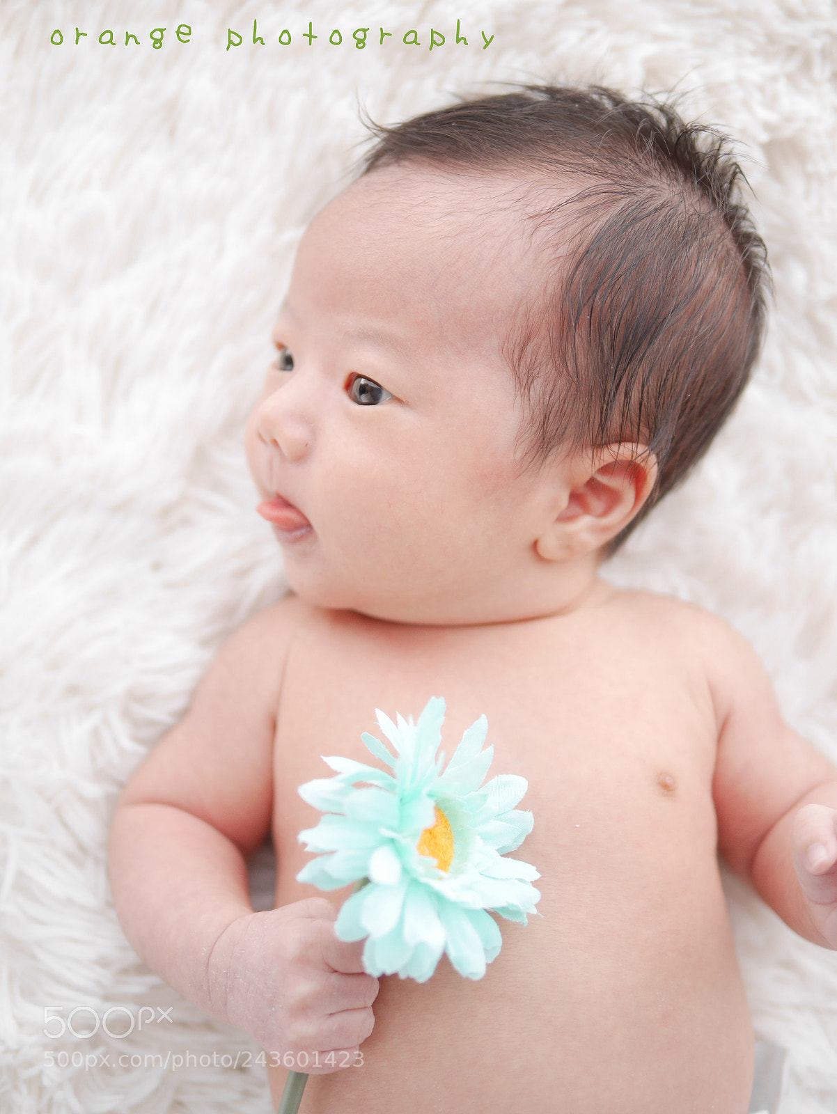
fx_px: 1610
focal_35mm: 50
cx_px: 418
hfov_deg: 29.1
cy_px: 557
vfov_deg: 38.2
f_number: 1.4
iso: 200
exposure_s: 1/320
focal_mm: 25
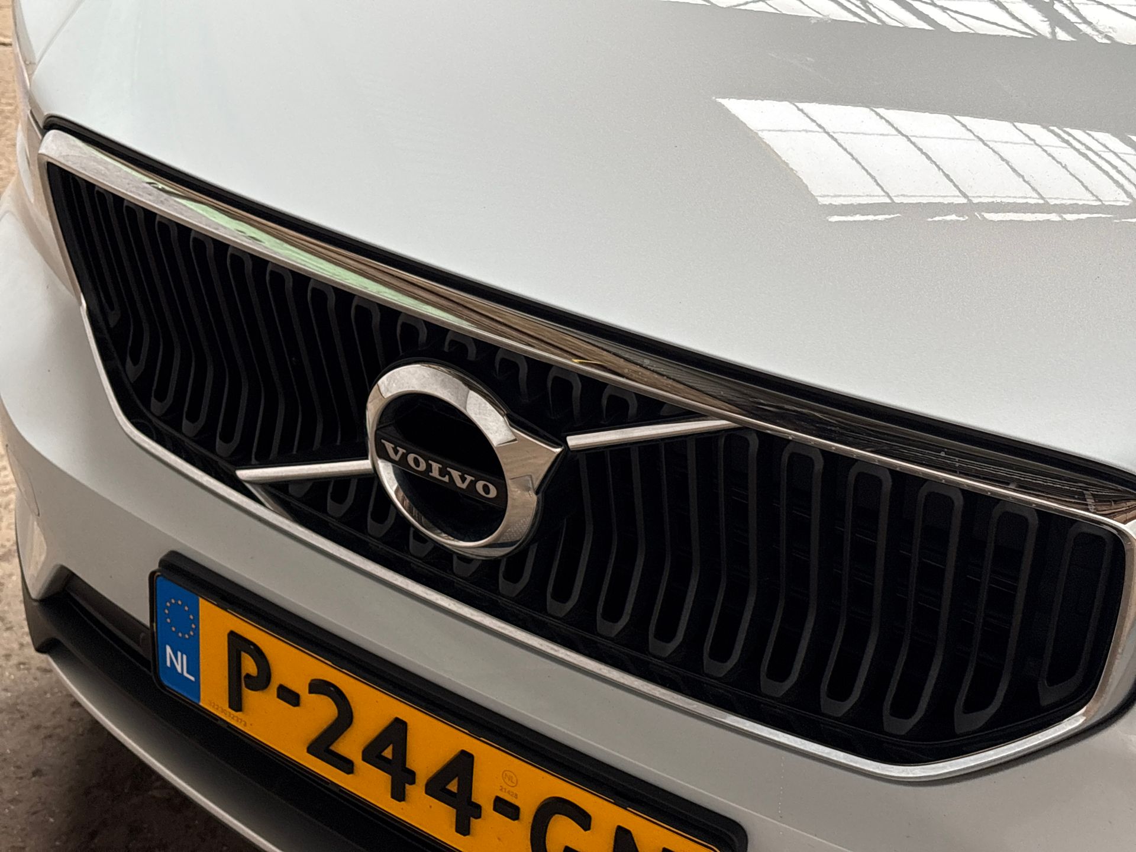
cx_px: 568
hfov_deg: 36.8
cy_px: 426
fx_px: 1706
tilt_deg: -29.1
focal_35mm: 52
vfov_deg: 28.0
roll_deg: -2.0
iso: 125
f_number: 1.6
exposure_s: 1/62
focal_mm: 5.96
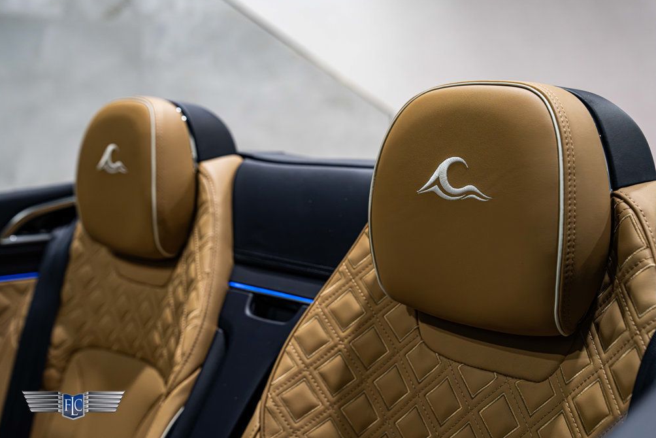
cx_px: 331
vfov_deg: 26.0
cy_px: 215
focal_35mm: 52
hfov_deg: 38.2
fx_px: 948
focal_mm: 51
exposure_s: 1/80
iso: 1600
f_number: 4.5
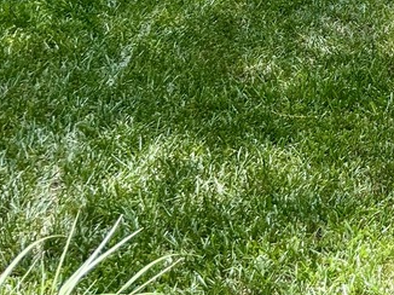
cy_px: -198
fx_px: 1308
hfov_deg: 14.3
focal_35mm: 115
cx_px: 794
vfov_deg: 12.0
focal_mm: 5.1
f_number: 1.6
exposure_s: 1/827
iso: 50
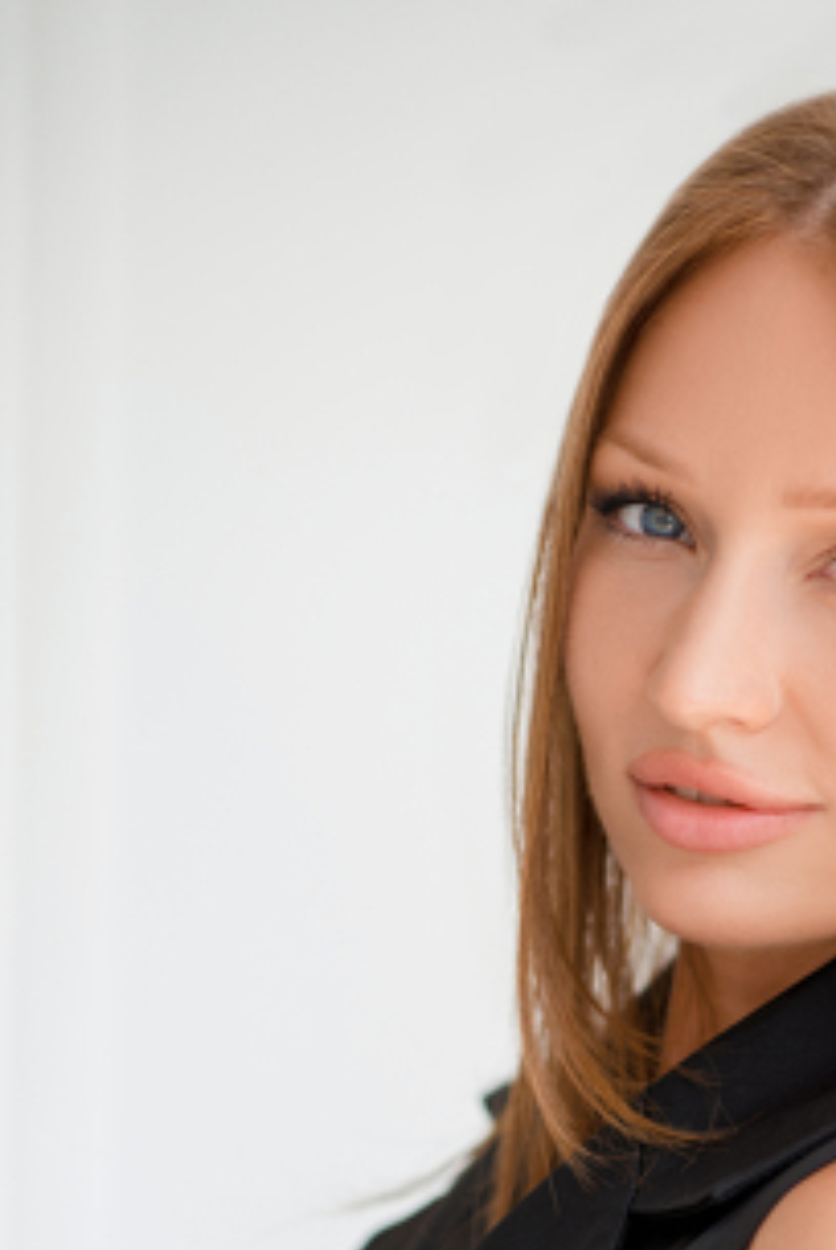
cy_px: 1193
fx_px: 5804
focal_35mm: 167
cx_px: 707
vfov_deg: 12.2
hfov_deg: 8.2
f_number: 2.5
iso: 200
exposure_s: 1/800
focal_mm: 85
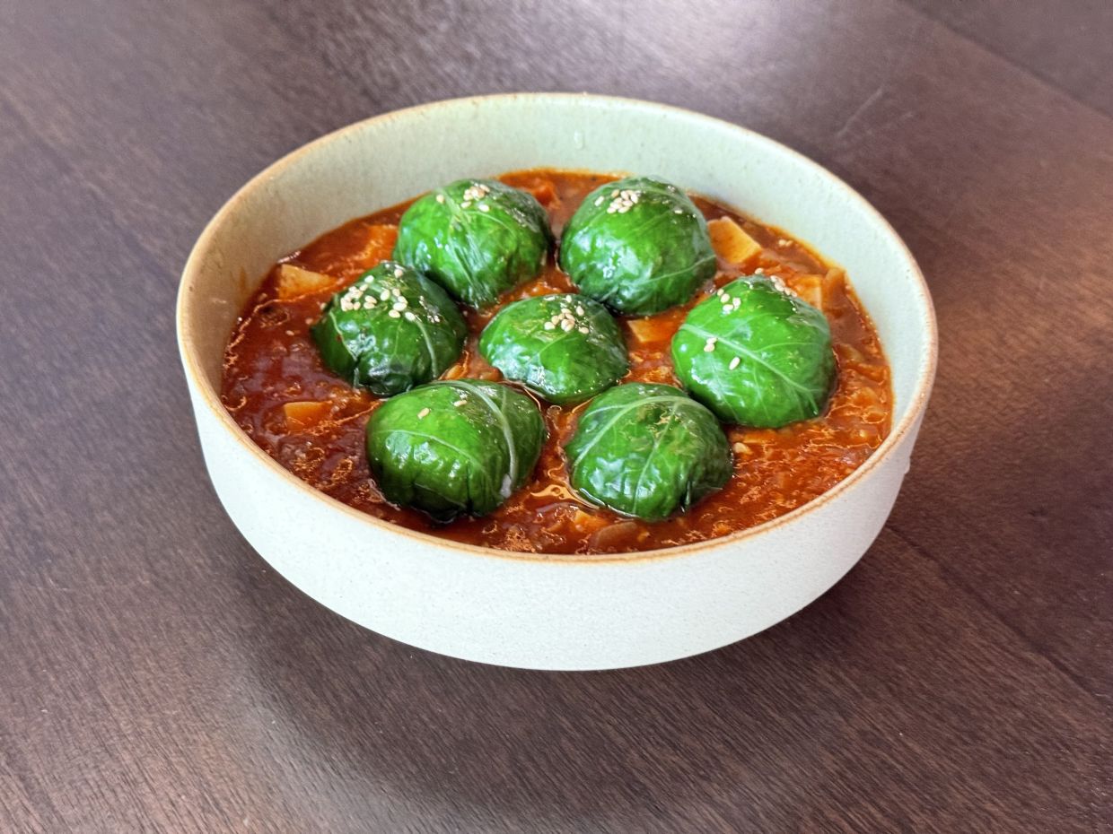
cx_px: 556
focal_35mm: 48
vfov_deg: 30.3
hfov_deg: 39.7
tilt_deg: -42.6
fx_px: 1543
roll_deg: -2.5
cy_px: 417
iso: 250
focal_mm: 6.76
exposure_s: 1/42
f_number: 1.78
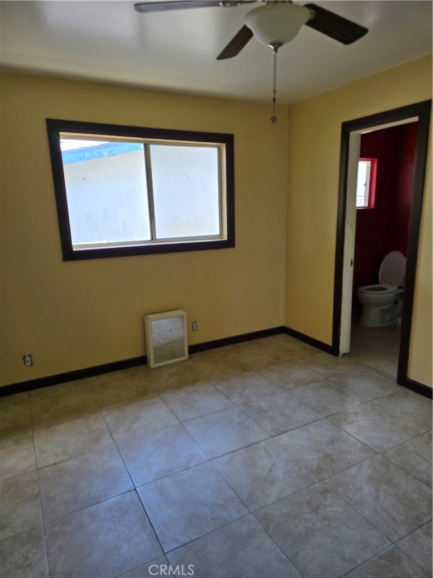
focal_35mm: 23
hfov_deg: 58.9
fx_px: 384
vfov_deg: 73.9
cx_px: 216
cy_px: 289
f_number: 1.7
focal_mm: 6.3
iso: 80
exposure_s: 1/180
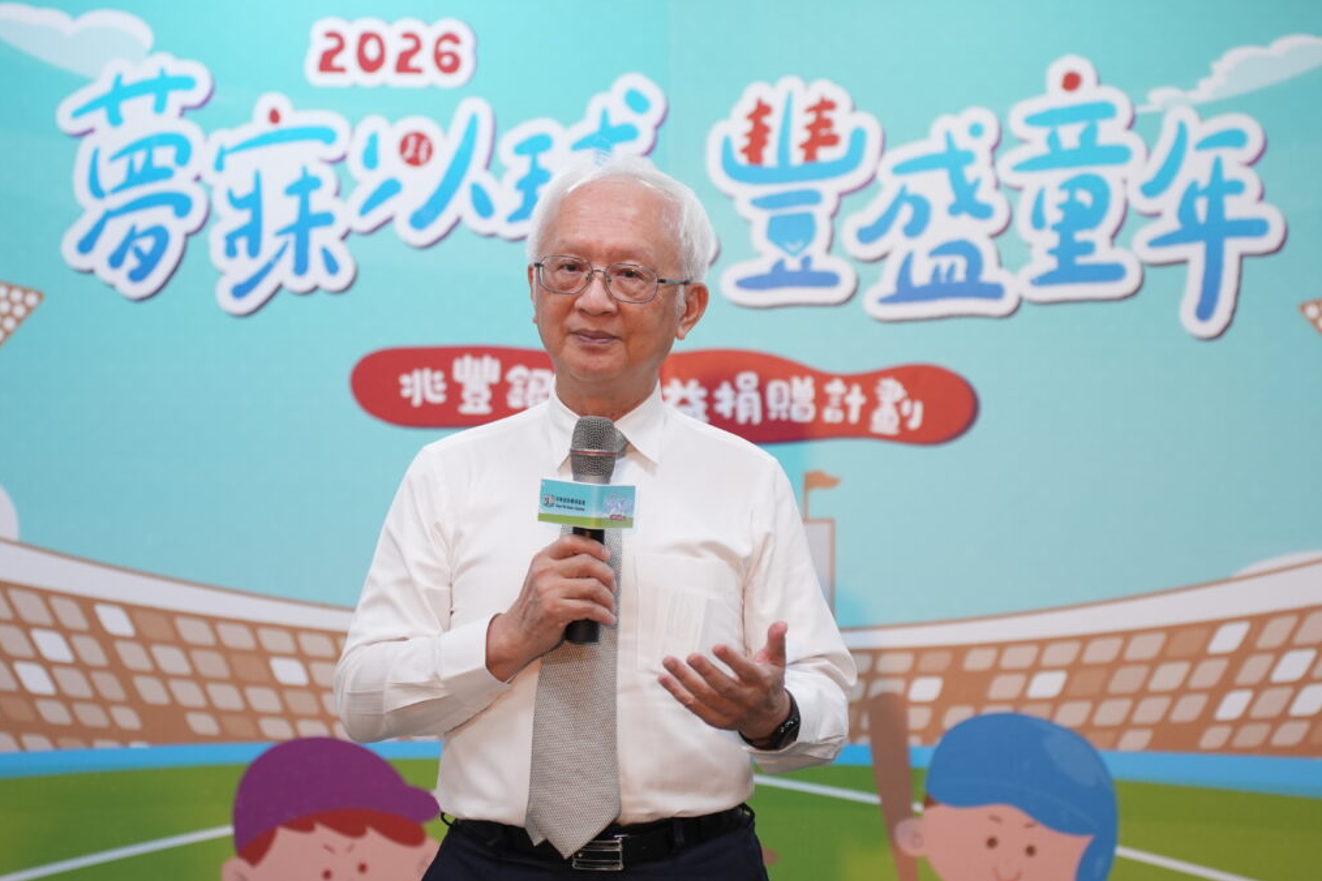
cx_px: 664
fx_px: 3709
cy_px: 437
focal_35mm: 101
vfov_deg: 13.6
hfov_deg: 20.2
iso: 1000
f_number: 2.8
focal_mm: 67
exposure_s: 1/400
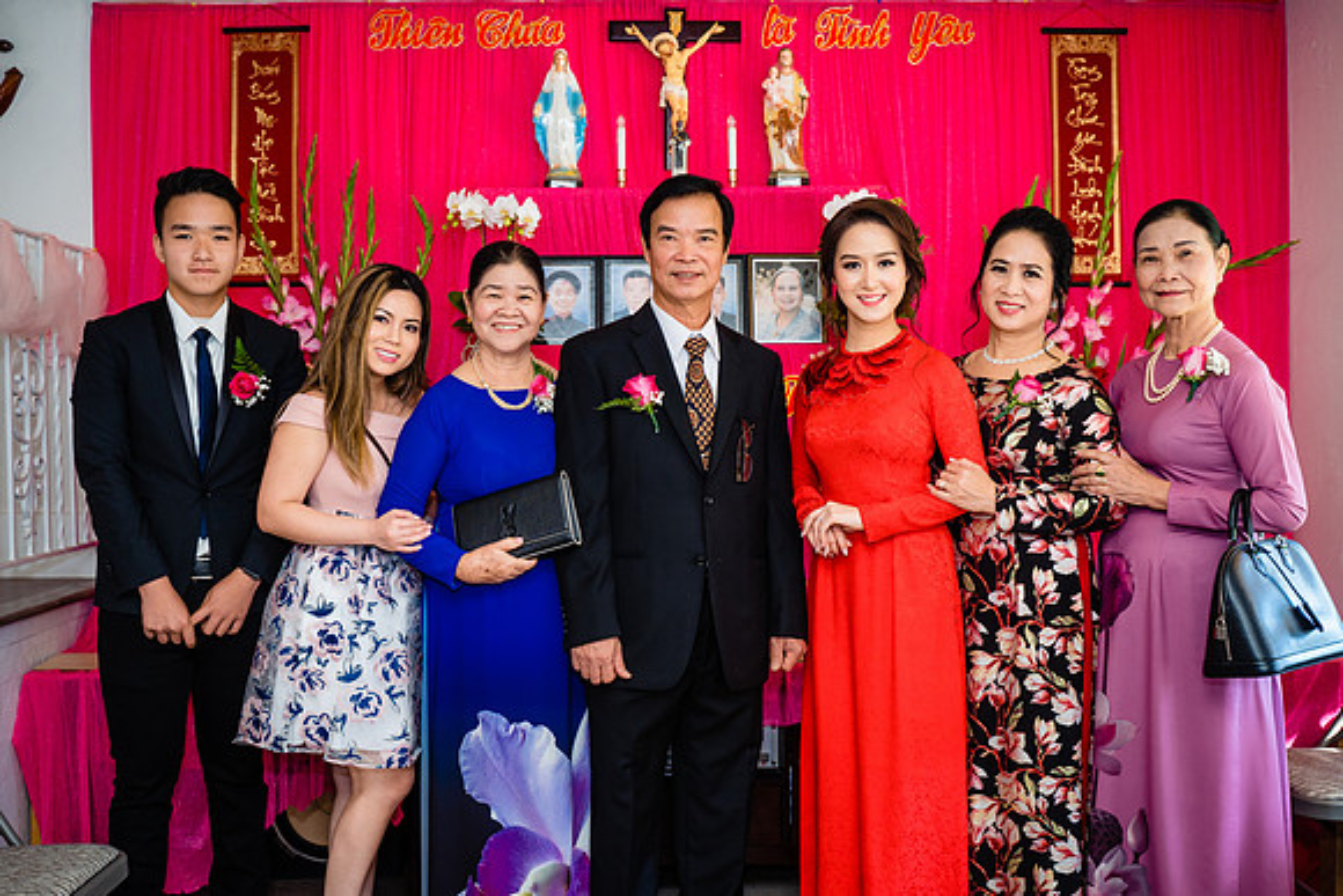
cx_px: 656
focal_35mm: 37
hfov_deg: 51.3
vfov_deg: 35.6
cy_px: 447
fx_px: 1397
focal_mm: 36
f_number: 4
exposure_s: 1/160
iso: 800
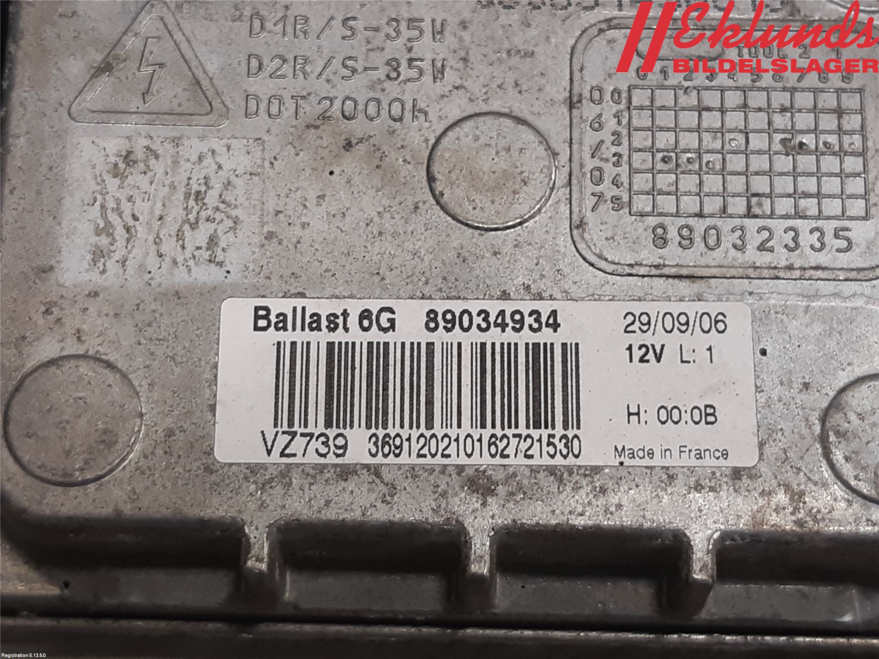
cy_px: 330
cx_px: 440
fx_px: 660
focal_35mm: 26
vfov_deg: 53.1
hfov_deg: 67.3
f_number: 1.7
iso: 80
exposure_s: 1/50
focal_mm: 3.93
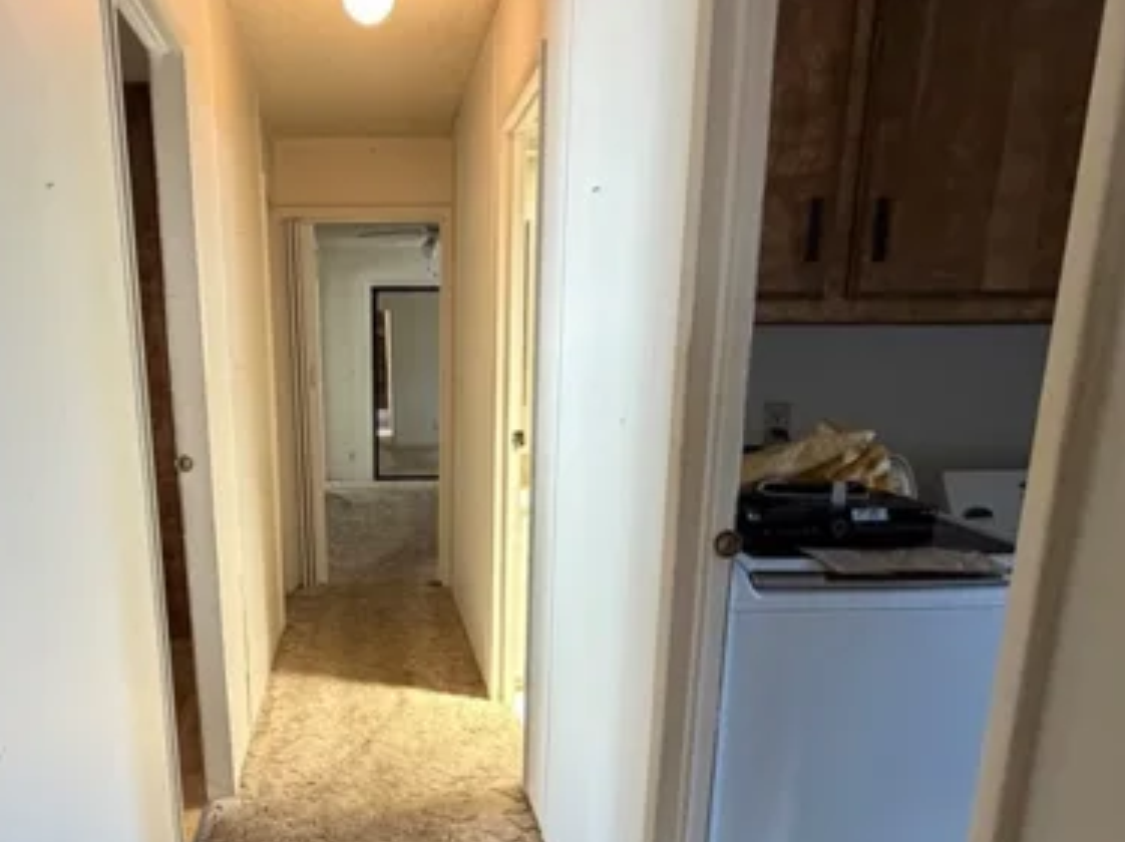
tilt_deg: -13.8
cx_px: 408
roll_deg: +1.1
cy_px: 586
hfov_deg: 62.4
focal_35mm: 28
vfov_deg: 48.5
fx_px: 909
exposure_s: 1/60
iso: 640
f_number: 2.2
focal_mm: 2.22
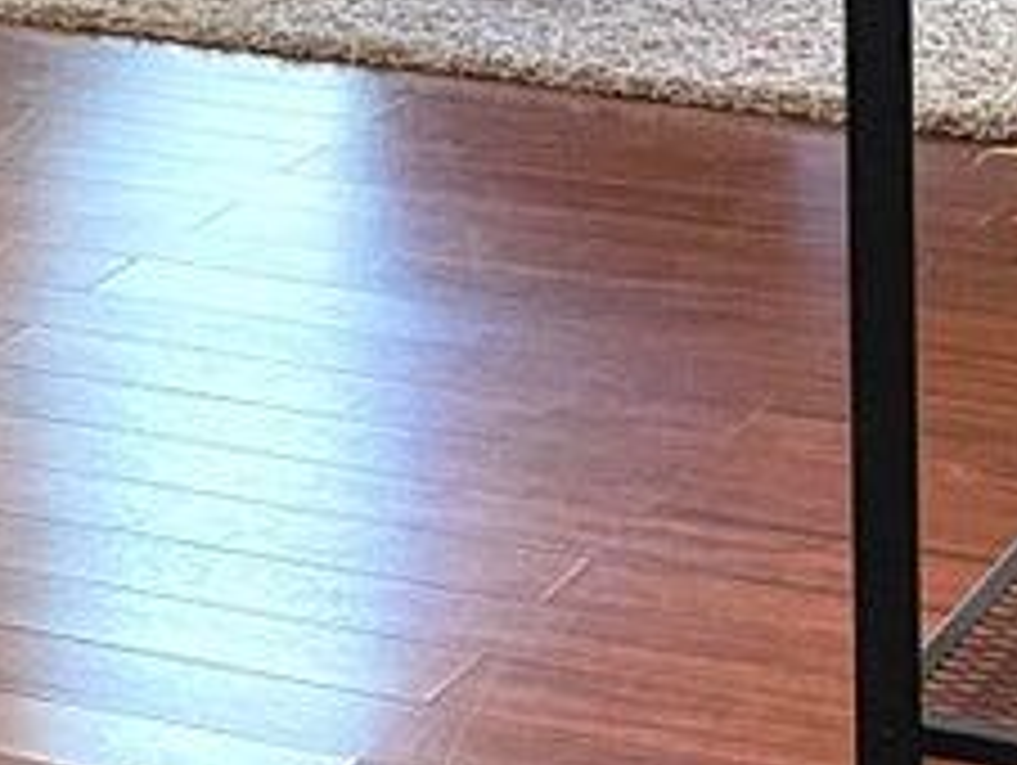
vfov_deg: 9.1
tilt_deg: -5.9
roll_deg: +1.5
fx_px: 4617
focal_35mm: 157
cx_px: -479
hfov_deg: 12.0
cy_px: -616
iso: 500
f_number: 1.6
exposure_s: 1/60
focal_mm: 5.1
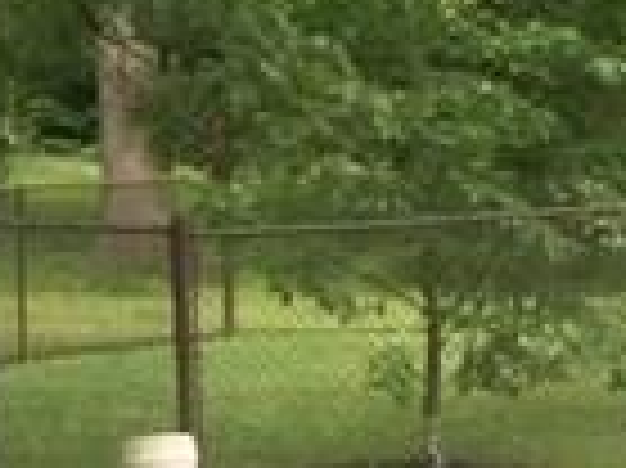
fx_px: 2421
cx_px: -640
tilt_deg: +3.6
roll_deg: -0.8
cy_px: -104
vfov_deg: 10.8
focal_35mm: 134
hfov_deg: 12.8
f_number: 2.2
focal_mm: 4.15
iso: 32
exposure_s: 1/482
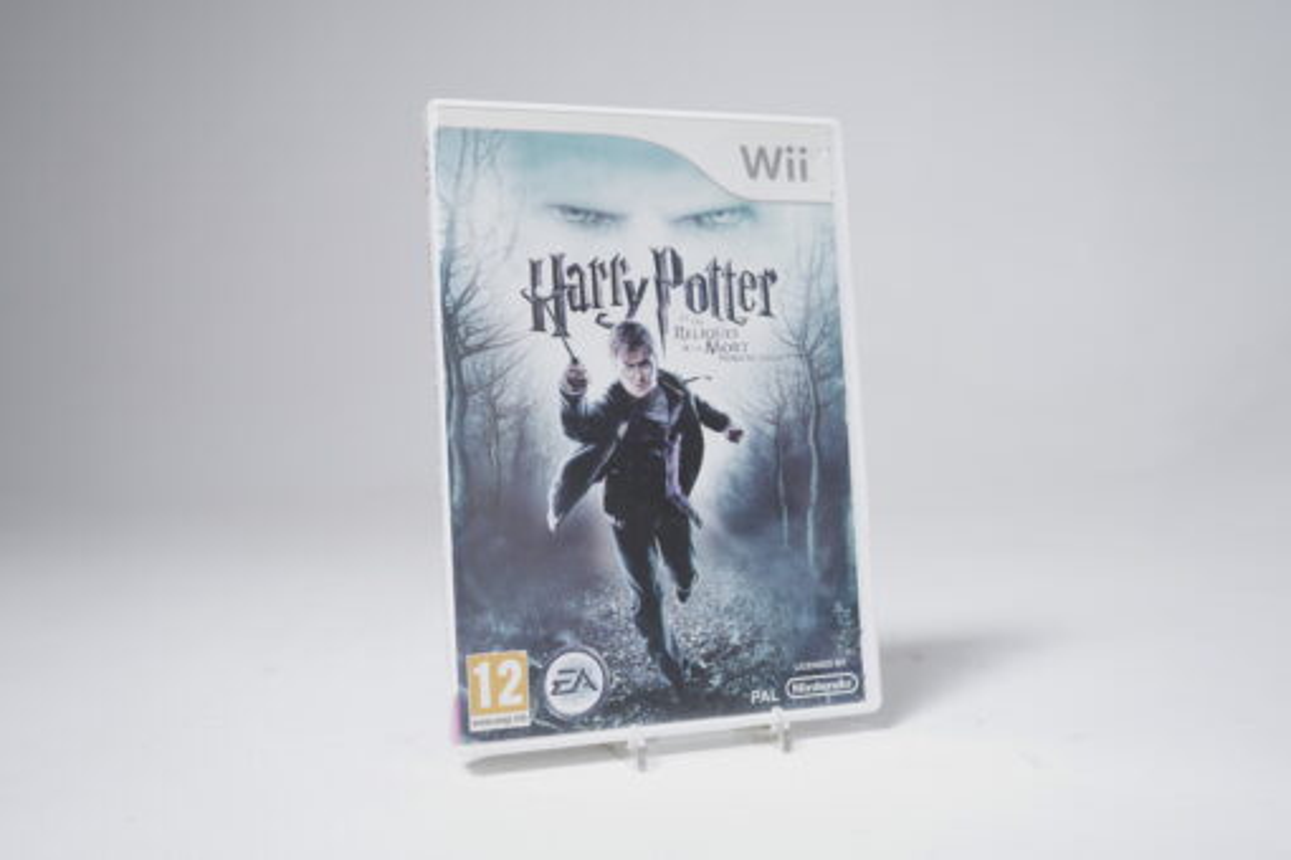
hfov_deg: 53.1
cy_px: 430
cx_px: 646
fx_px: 1291
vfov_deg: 36.9
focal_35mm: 36
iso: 125
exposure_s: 1/4
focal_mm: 36
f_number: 5.6
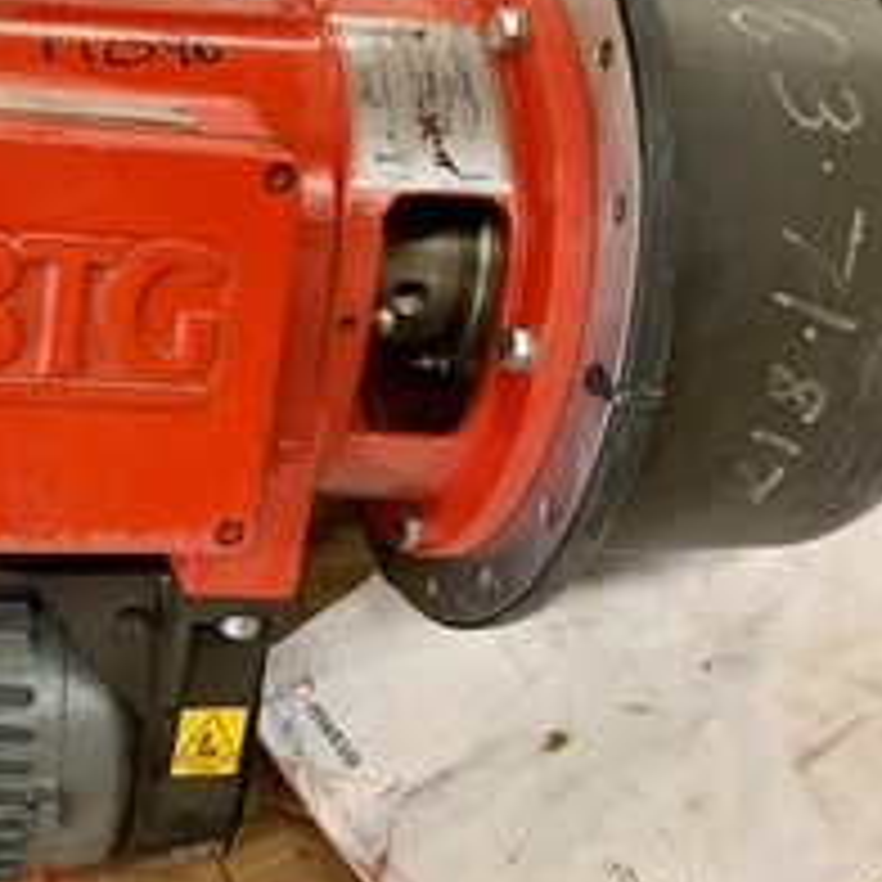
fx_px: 1355
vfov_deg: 35.9
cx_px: 135
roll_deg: +13.7
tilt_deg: -44.2
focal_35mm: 47
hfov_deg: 34.6
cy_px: 351
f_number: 1.8
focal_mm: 4.25
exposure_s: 1/30
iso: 320
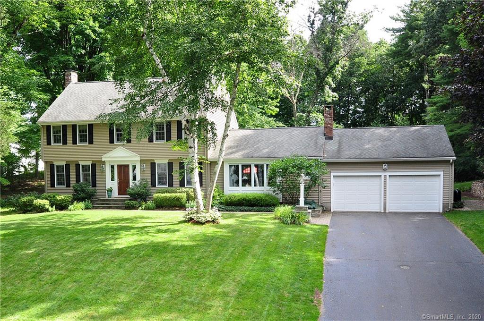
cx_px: 242
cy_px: 160
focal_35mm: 30
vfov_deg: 43.5
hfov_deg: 62.0
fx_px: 403
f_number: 7.1
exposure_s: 1/320
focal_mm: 20
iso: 640
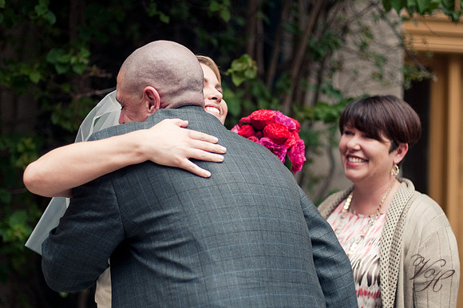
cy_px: 154
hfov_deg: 39.6
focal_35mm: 50
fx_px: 643
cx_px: 232
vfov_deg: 27.0
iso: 400
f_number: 1.8
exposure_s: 1/2000
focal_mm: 50
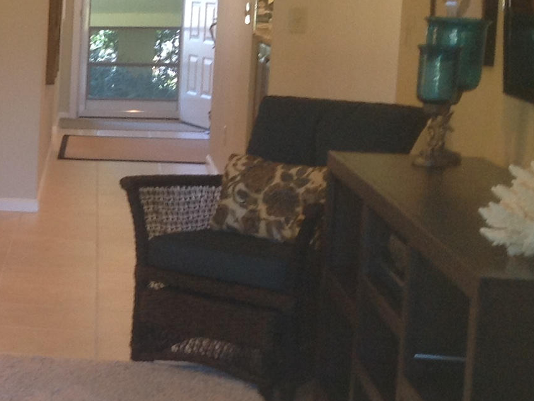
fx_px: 1650
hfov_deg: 16.8
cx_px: -249
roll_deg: -2.4
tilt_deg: -5.9
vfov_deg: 13.8
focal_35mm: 107
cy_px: 181
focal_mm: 4.28
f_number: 2.4
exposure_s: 1/15
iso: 64
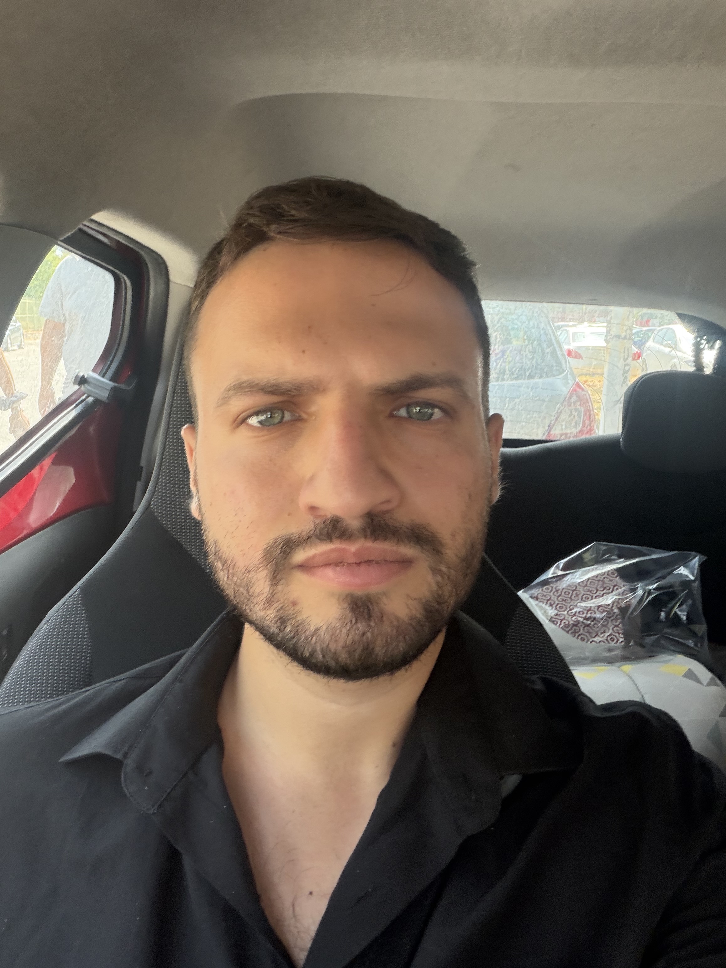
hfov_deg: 46.8
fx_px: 839
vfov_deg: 60.0
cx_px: 363
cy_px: 484
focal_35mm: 30
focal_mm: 2.71
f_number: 1.9
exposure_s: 1/102
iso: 80
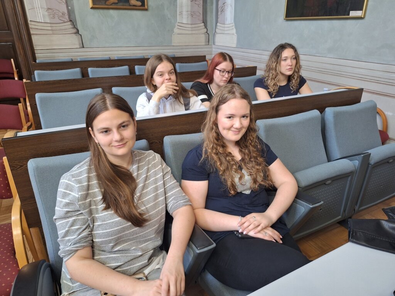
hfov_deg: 73.9
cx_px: 198
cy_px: 148
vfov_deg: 58.9
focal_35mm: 23
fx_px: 262
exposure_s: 1/25
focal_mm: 5.54
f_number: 1.8
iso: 250
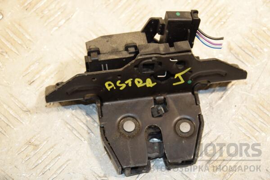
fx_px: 787
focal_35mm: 105
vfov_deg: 13.0
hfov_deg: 19.5
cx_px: 135
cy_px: 90
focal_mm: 70
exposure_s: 1/200
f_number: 6.3
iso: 800
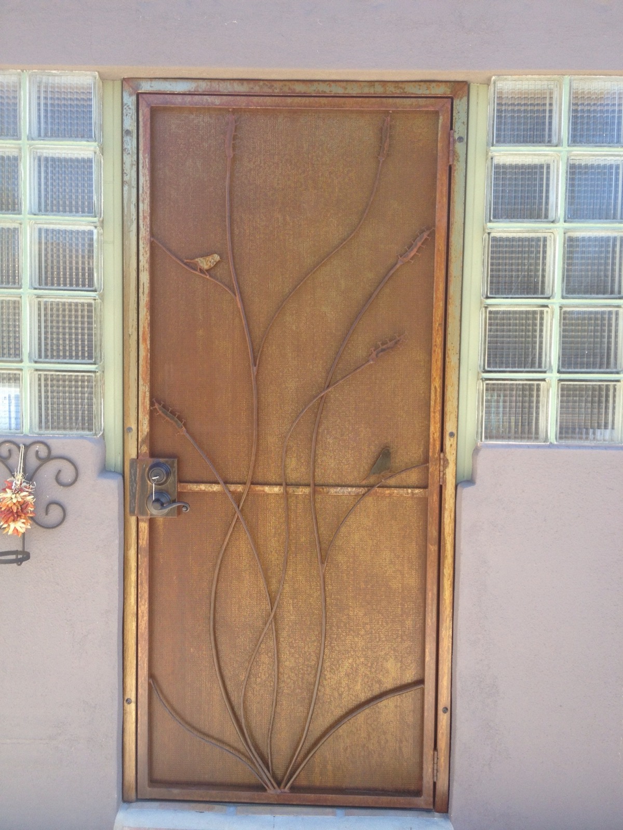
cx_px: 312
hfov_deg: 40.7
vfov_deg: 52.6
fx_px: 840
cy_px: 415
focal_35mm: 35
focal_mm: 4.28
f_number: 2.4
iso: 50
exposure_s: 1/203
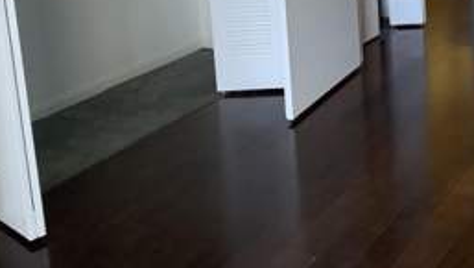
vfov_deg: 18.2
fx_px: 792
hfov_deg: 32.5
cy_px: -51
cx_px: 374
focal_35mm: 63
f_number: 2.4
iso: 125
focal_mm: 3.3
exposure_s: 1/60
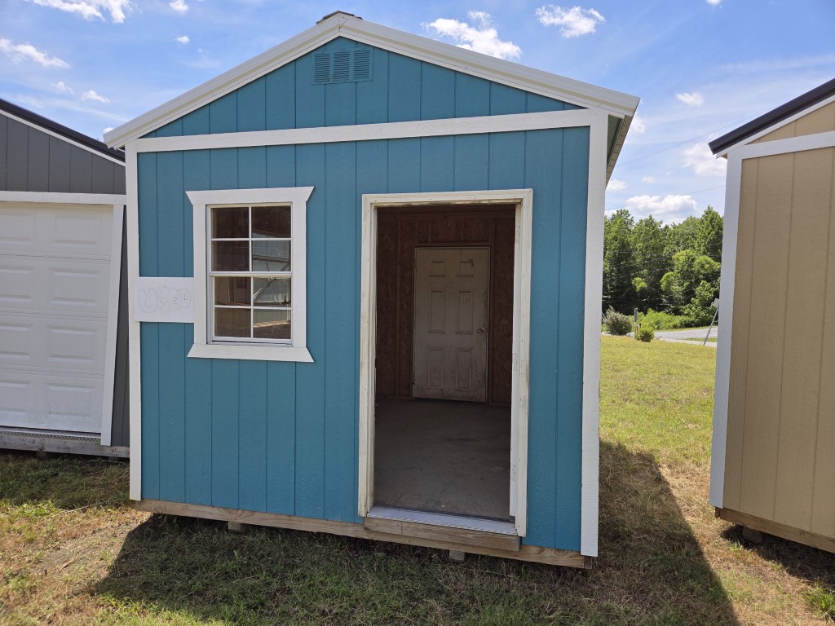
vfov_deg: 58.9
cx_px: 418
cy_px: 313
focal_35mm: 23
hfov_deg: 73.9
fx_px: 555
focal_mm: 5.4
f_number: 1.8
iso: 80
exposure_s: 1/4043
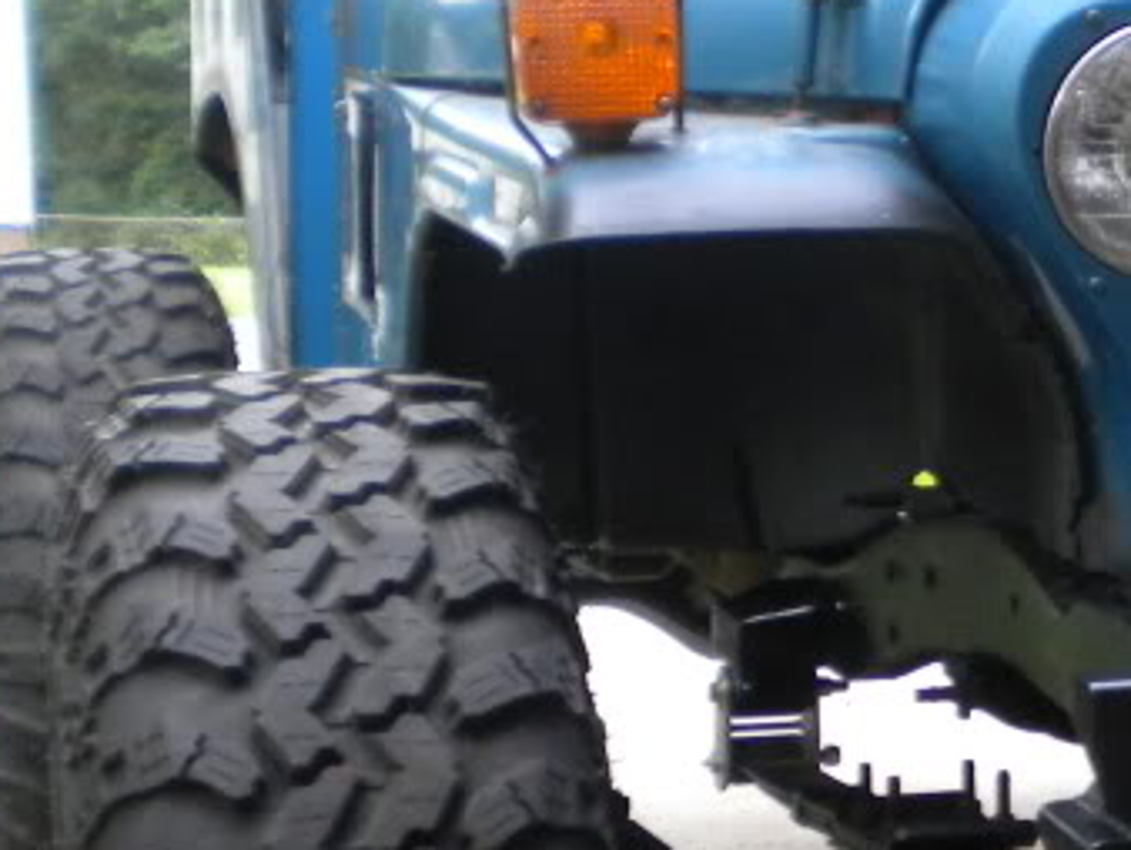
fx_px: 3466
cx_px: 1295
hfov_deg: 17.8
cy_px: 438
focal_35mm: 106
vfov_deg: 14.0
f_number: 3.1
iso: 198
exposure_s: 1/65
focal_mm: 6.3
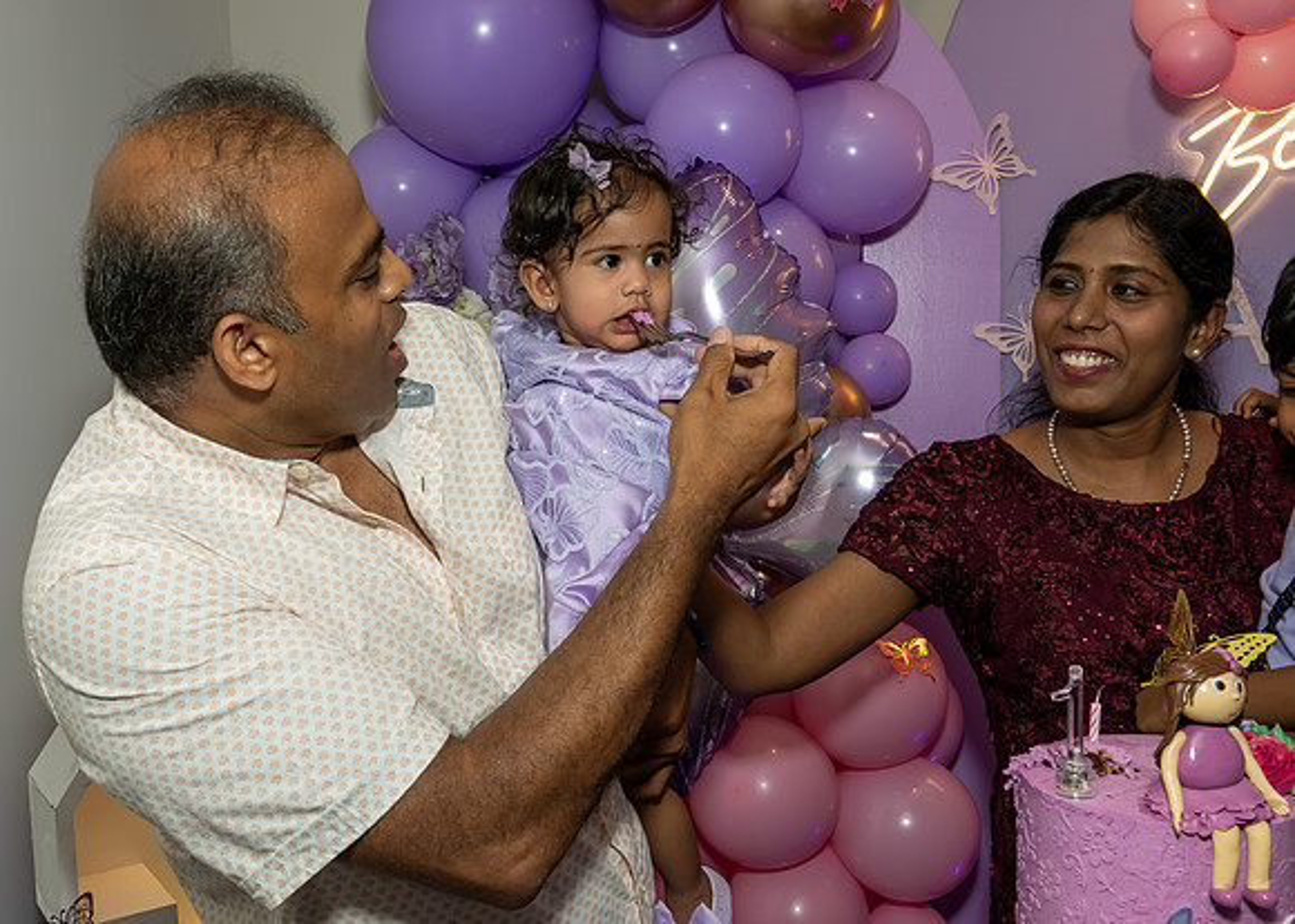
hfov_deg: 50.0
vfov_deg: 37.0
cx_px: 541
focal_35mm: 38
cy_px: 445
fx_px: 1382
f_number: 9
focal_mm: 22
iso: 800
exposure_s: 1/250
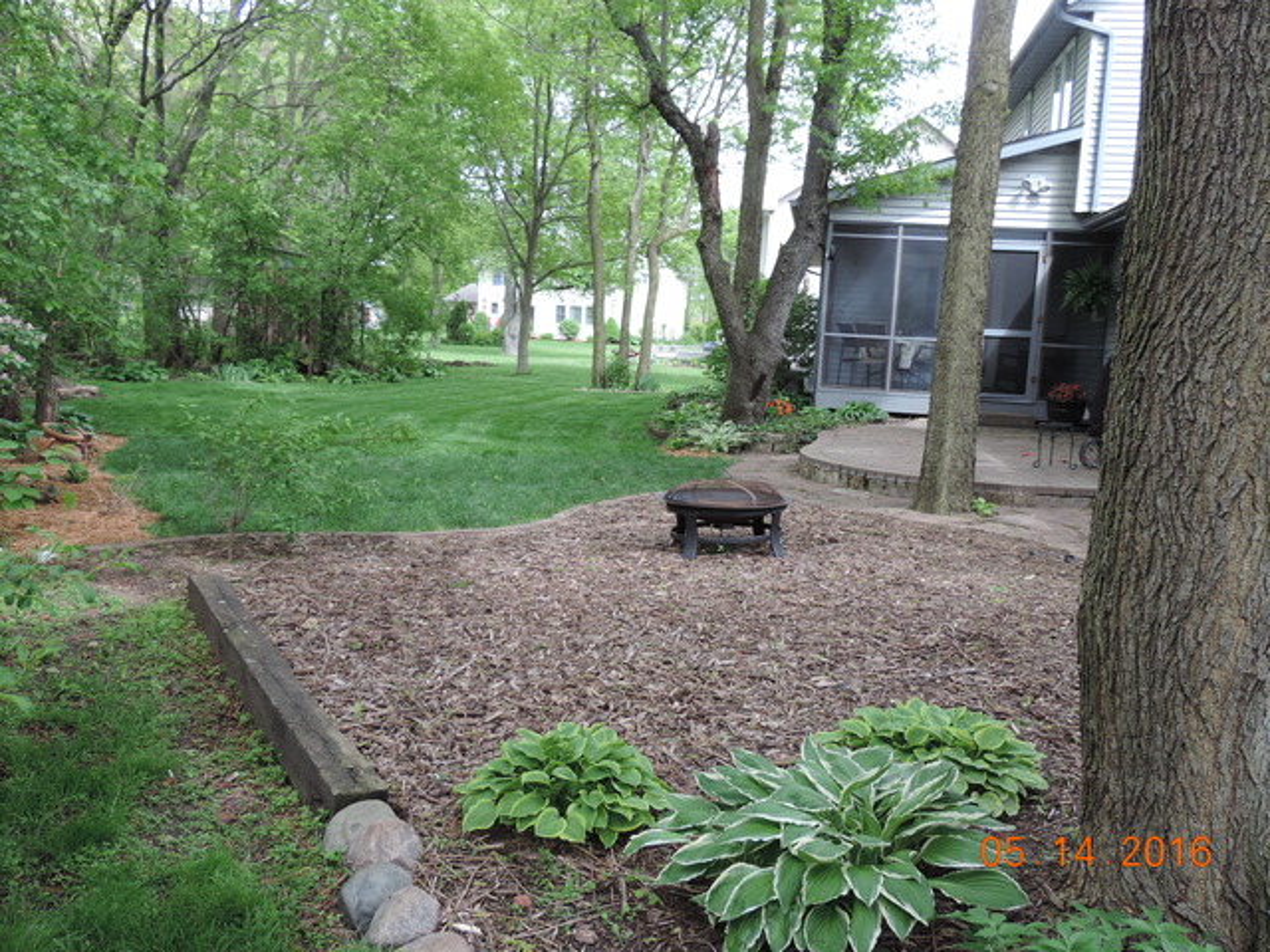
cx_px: 635
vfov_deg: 46.8
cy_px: 476
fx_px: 1101
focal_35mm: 30
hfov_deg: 60.0
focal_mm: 5.3
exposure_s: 1/80
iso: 80
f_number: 3.1
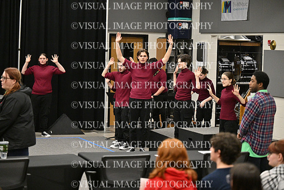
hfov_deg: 21.0
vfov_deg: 14.1
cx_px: 142
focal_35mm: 97
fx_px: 765
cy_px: 95
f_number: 2.8
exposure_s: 1/800
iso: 6400
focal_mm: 97
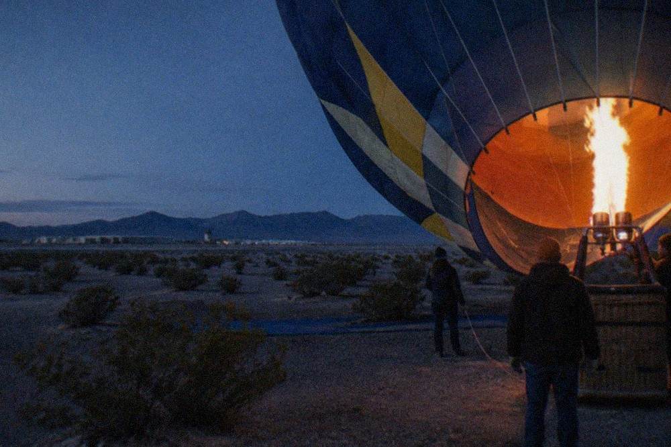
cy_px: 224
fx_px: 913
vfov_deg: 27.5
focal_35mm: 49
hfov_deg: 40.4
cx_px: 336
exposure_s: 1/200
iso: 1000
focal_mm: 49
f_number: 3.5
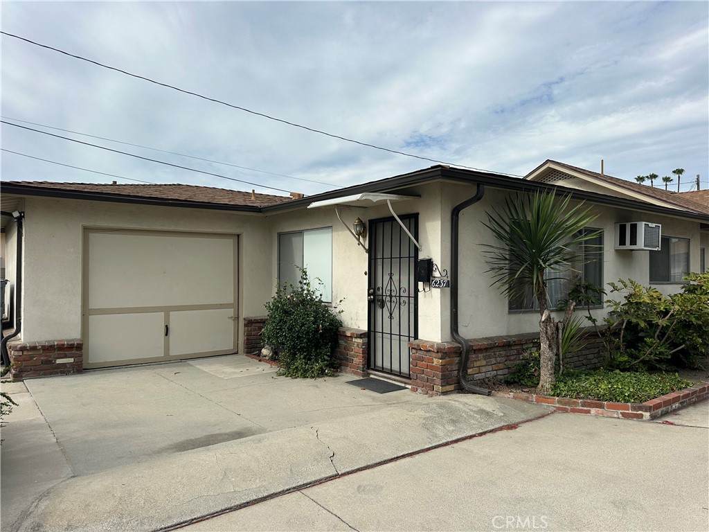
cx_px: 354
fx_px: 492
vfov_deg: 56.8
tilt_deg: +0.6
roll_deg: -0.4
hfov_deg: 71.6
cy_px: 266
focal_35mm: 24
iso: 80
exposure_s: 1/5263
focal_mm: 6.86
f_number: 1.78
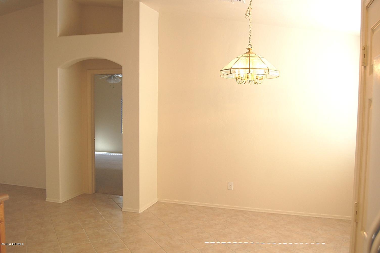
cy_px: 126
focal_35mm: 33
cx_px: 190
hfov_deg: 57.3
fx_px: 348
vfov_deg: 39.9
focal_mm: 22
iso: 400
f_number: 5.6
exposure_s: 1/125
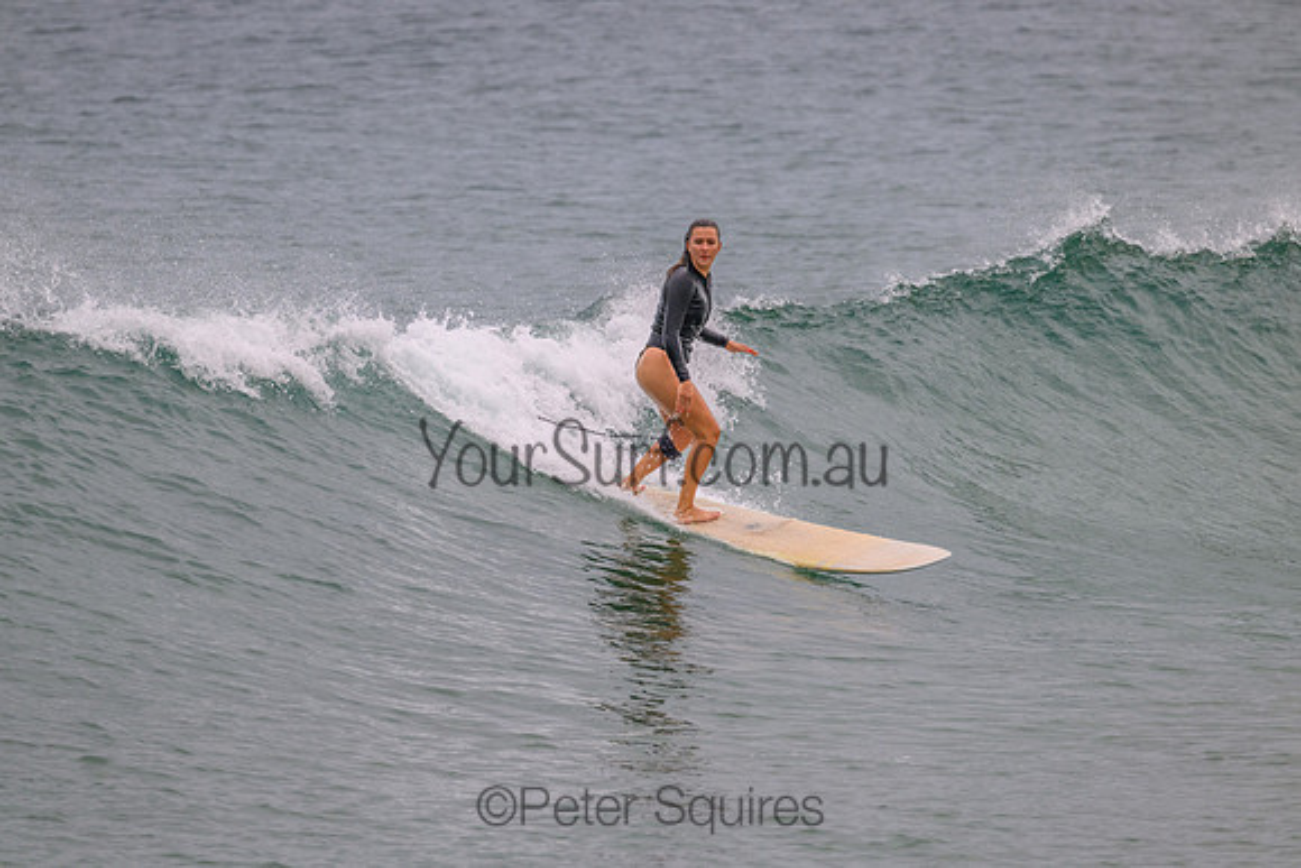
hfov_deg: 3.0
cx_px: 650
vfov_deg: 2.0
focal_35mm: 680
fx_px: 24579
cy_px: 434
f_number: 11
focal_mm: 680
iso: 1600
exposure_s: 1/1600
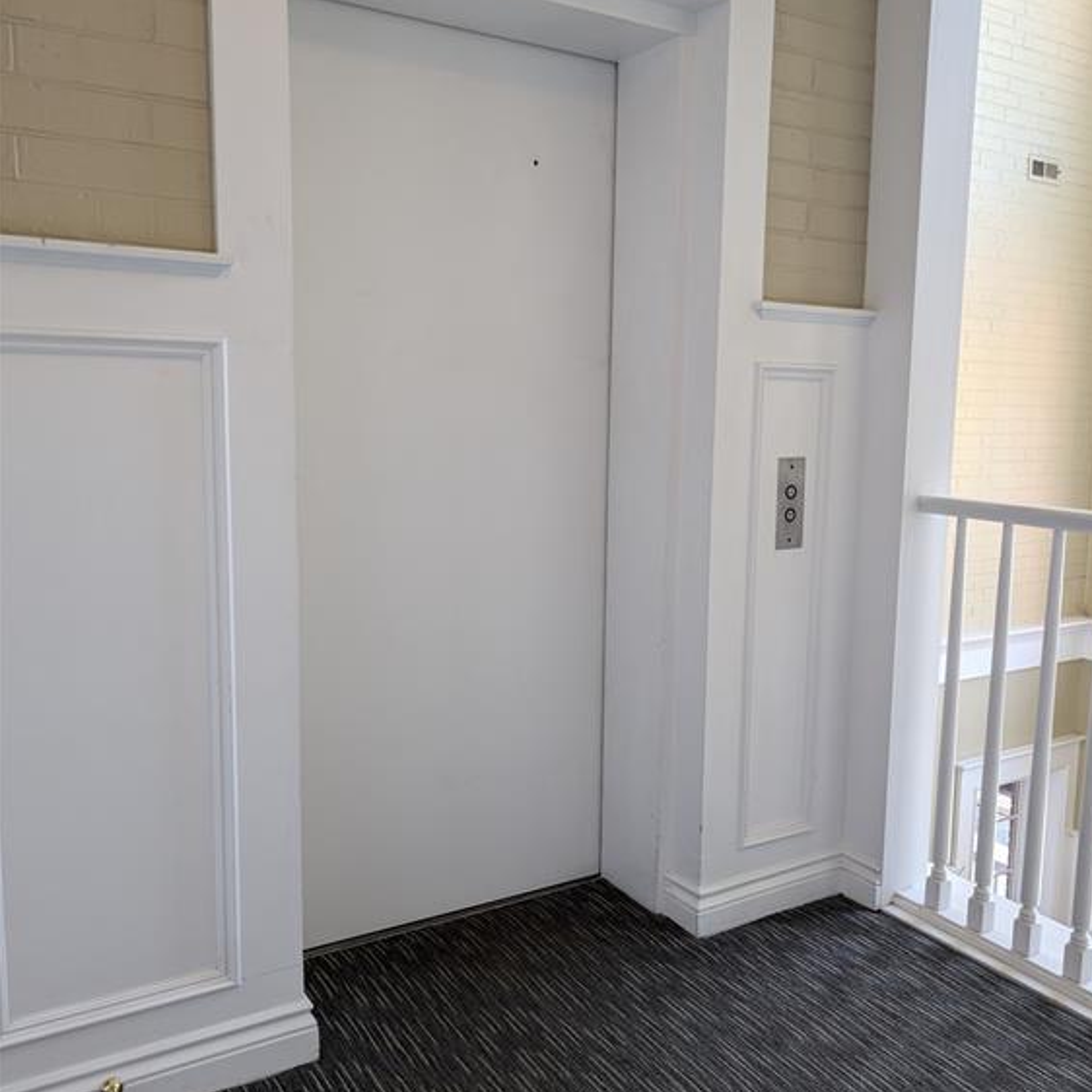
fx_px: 1035
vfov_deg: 55.6
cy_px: 542
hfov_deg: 55.6
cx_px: 560
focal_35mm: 29
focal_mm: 6.9
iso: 146
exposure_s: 1/120
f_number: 1.68
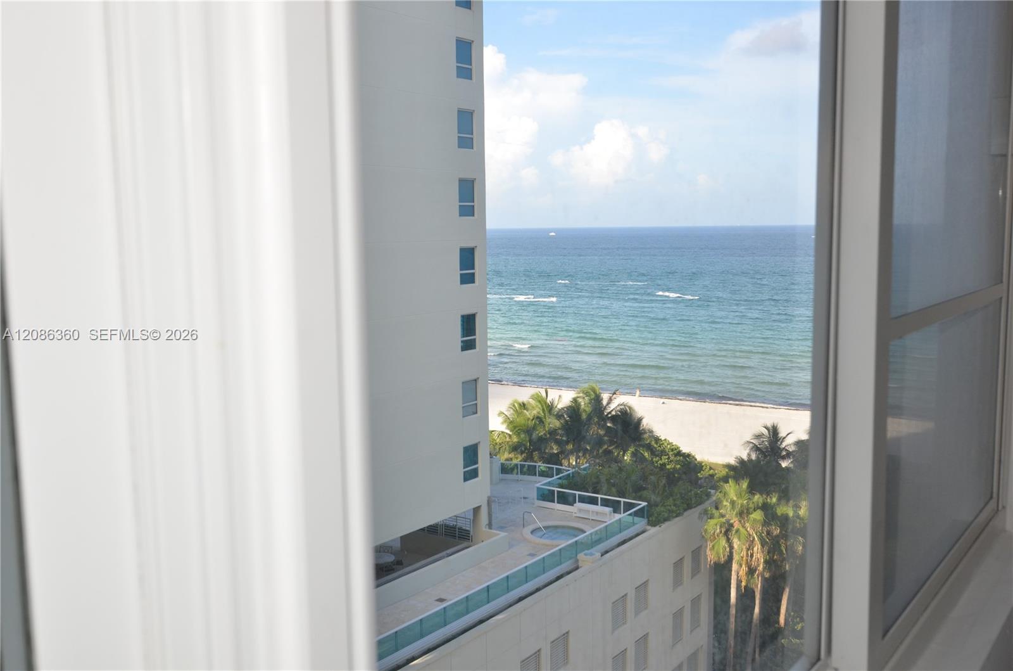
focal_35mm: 36
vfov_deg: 36.7
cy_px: 336
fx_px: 1011
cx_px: 506
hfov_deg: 53.2
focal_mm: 24
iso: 400
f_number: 8
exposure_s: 1/250
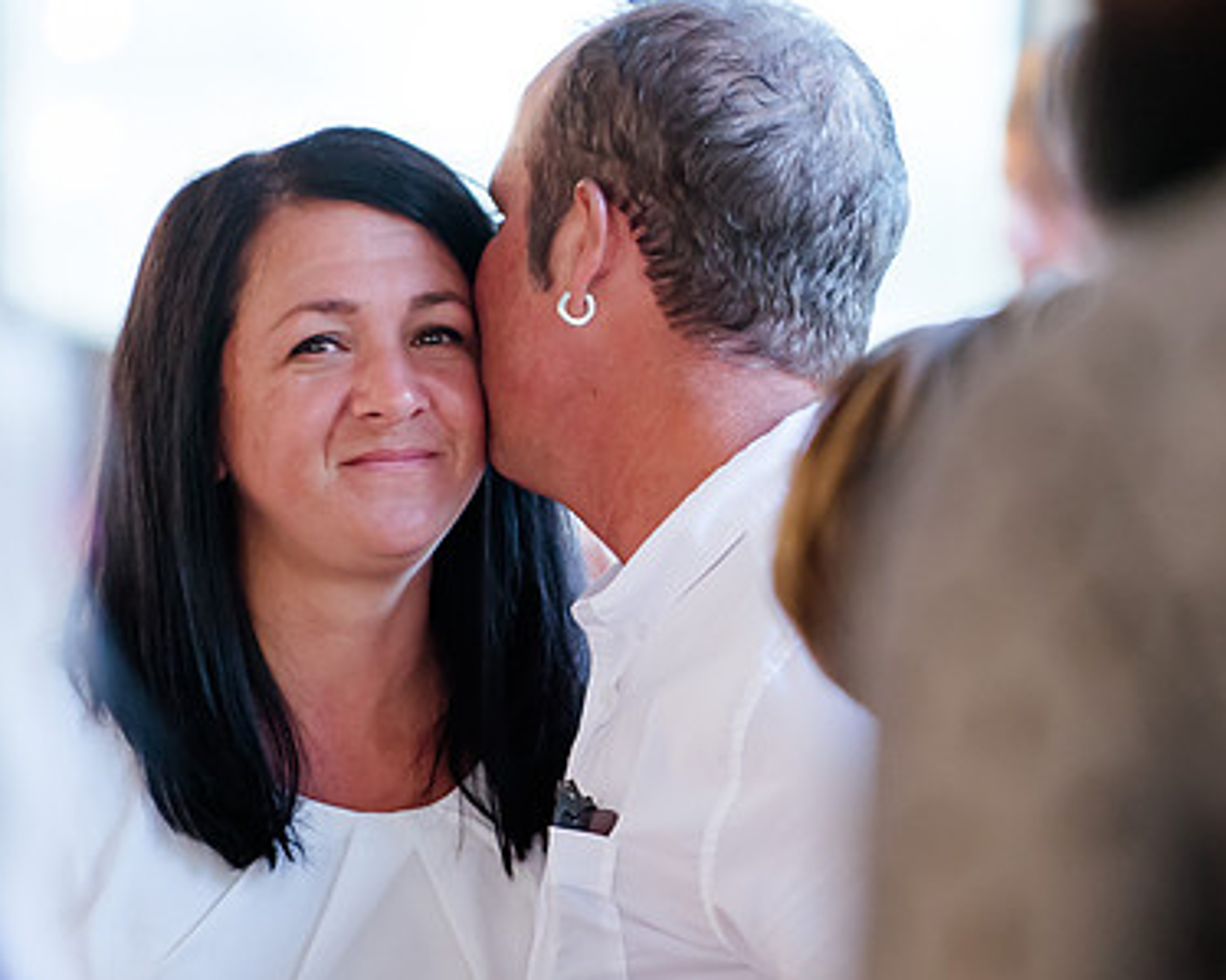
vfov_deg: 4.2
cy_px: 403
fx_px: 13494
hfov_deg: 5.2
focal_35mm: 372
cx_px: 665
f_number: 3.2
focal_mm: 200
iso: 2500
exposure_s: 1/160
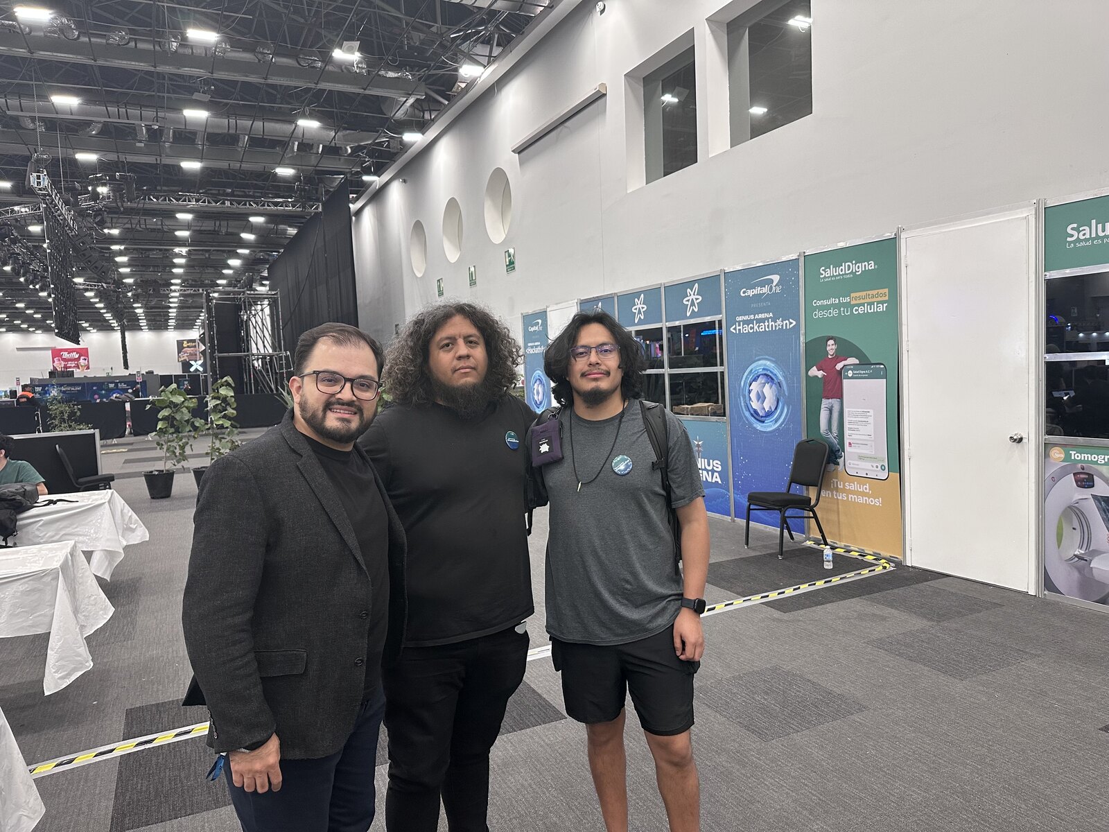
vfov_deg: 56.8
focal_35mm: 24
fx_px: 769
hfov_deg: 71.6
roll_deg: +2.4
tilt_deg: -3.9
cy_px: 416
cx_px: 554
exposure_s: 1/62
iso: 250
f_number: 1.78
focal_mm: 6.86
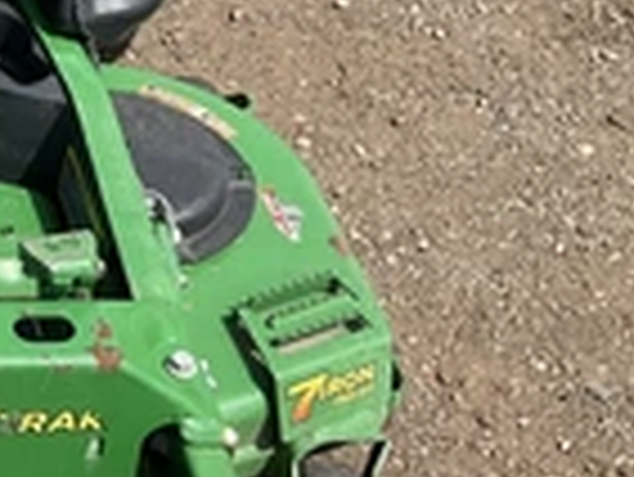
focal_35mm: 82
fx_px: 1503
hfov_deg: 21.0
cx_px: -247
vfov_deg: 18.0
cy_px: 184
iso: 25
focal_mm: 3
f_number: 1.8
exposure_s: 1/1490
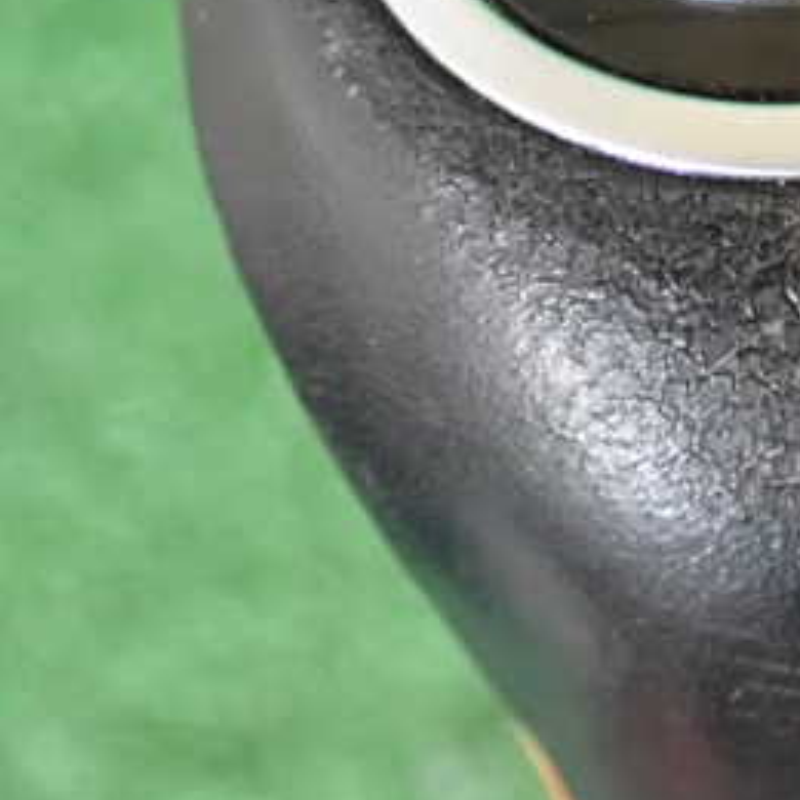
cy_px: 228
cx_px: 920
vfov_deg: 15.8
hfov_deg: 15.3
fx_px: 2876
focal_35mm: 110
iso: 2000
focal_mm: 9.65
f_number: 3.3
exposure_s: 1/125
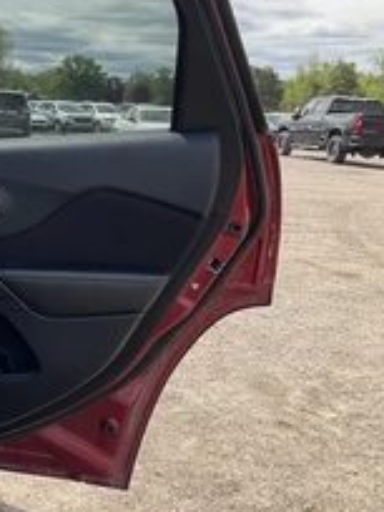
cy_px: 238
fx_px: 843
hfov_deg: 22.9
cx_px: -113
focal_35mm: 57
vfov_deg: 33.8
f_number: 1.8
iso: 25
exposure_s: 1/666
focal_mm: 3
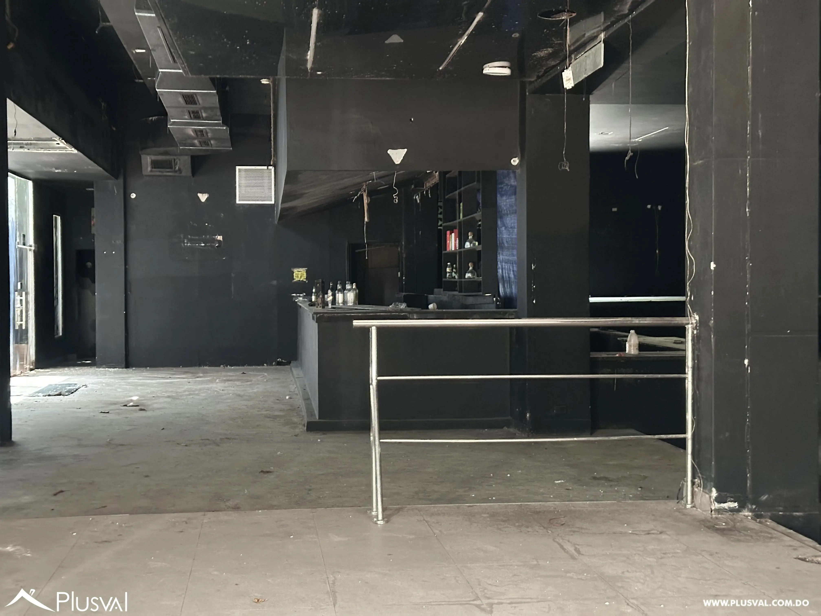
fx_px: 1138
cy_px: 308
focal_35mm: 48
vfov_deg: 30.3
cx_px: 410
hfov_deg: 39.7
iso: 640
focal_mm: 6.86
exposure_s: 1/24
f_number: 1.78
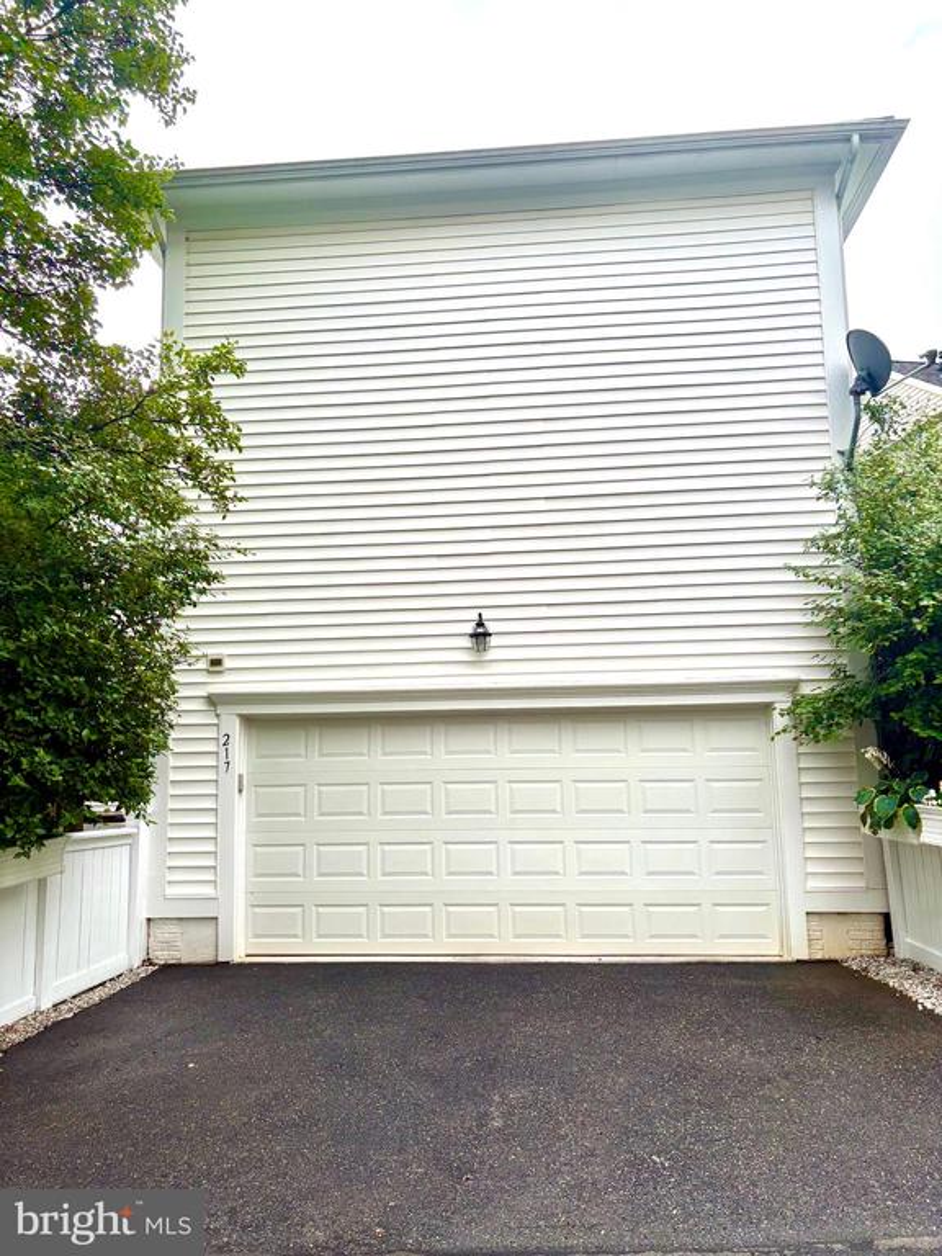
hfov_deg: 53.1
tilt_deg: +9.1
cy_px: 628
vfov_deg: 67.3
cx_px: 471
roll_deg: +0.8
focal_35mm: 26
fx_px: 943
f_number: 1.6
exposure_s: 1/2451
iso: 64
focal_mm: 5.96
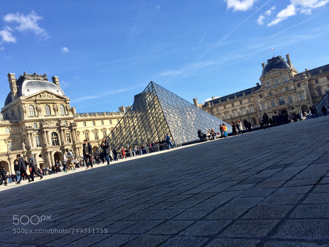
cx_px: 164
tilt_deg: +4.4
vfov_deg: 48.2
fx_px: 276
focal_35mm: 29
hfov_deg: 61.7
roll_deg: +11.4
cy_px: 124
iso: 32
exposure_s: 1/1520
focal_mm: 4.15
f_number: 2.2
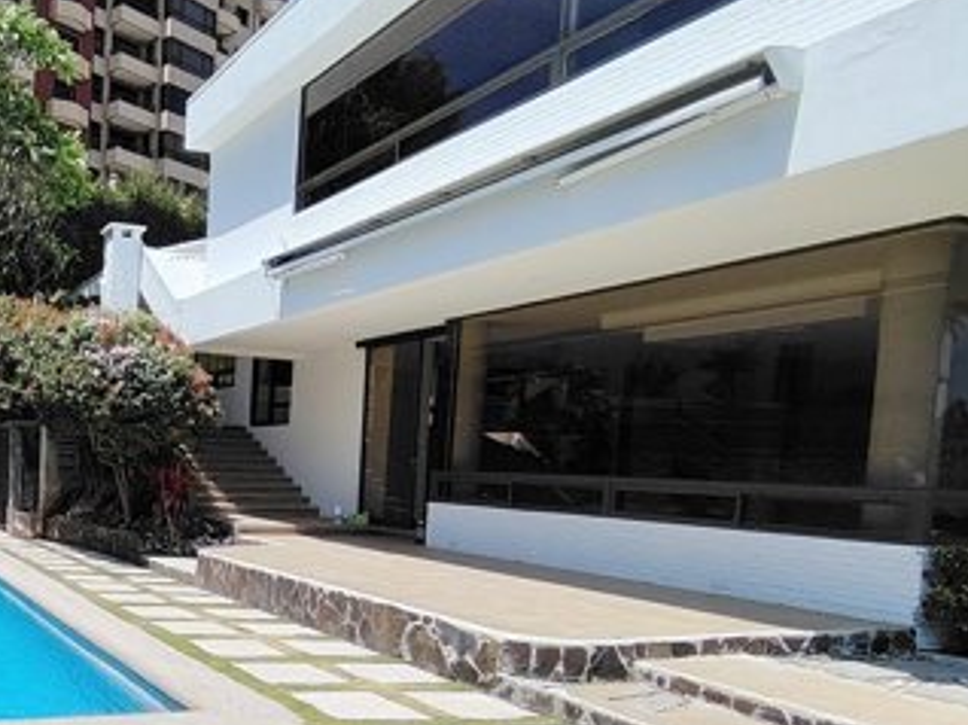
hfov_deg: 48.8
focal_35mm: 34
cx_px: 114
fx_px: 950
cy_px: 533
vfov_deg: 40.7
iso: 100
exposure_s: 1/1508
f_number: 2.2
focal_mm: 1.42
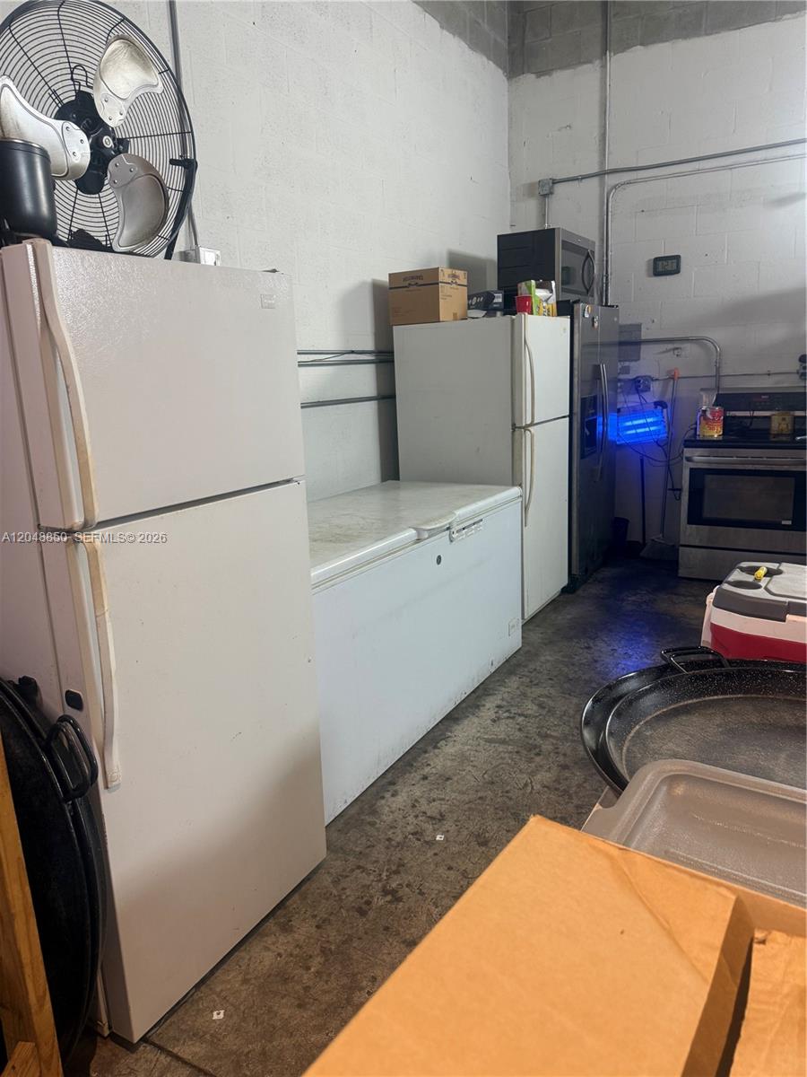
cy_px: 538
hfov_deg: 56.8
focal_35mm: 24
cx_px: 404
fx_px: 746
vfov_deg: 71.6
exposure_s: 1/60
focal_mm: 6.76
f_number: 1.78
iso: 160
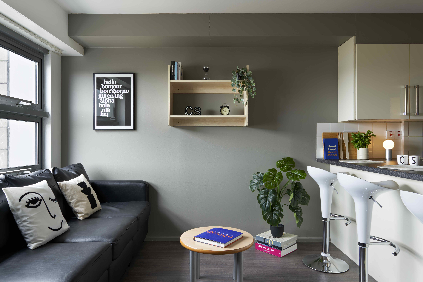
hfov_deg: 73.7
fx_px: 282
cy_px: 141
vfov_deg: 53.1
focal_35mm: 24
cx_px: 212
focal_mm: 24
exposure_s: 1/1.25
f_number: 10
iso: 50
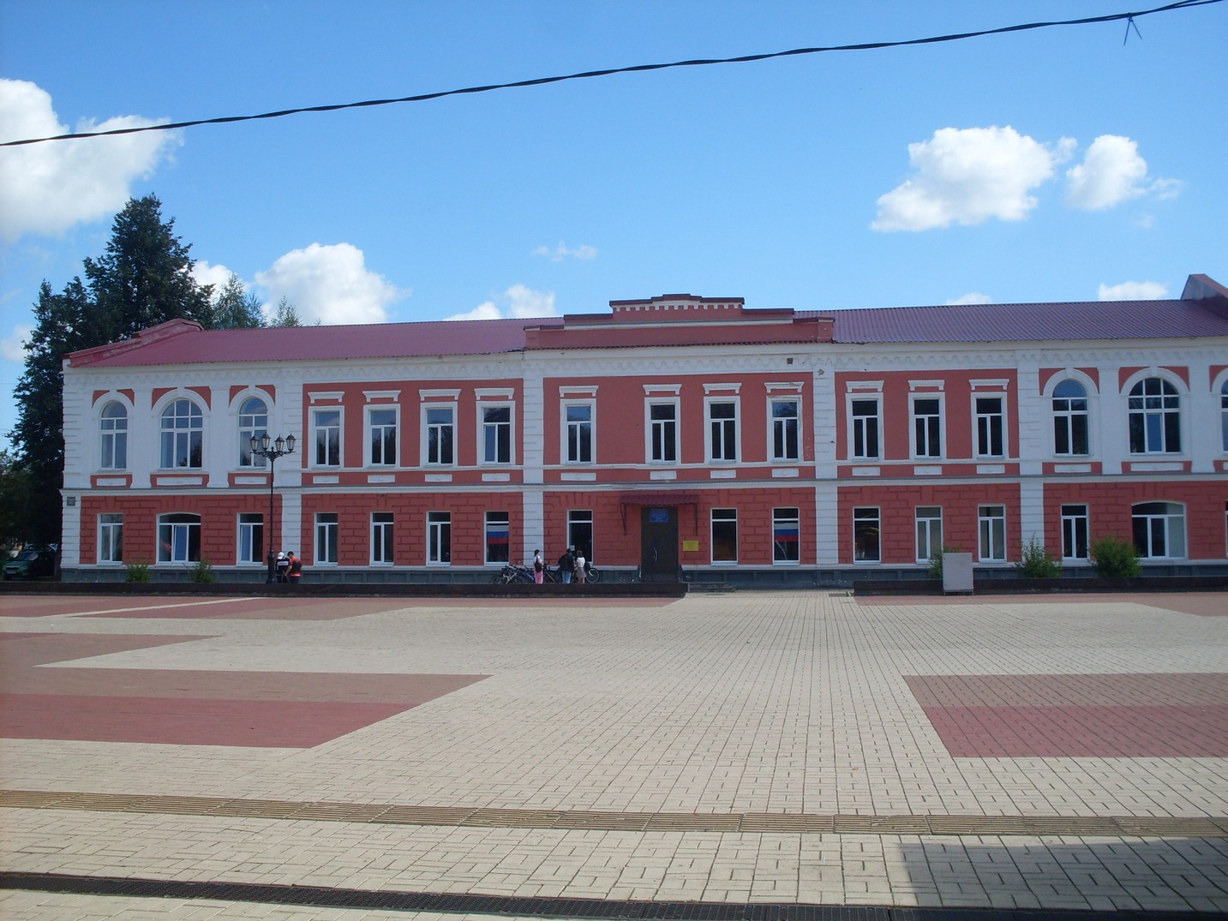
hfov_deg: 49.0
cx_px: 614
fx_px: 1348
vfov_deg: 37.7
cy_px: 460
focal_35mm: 38
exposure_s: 1/180
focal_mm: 6.3
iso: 80
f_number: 8.4
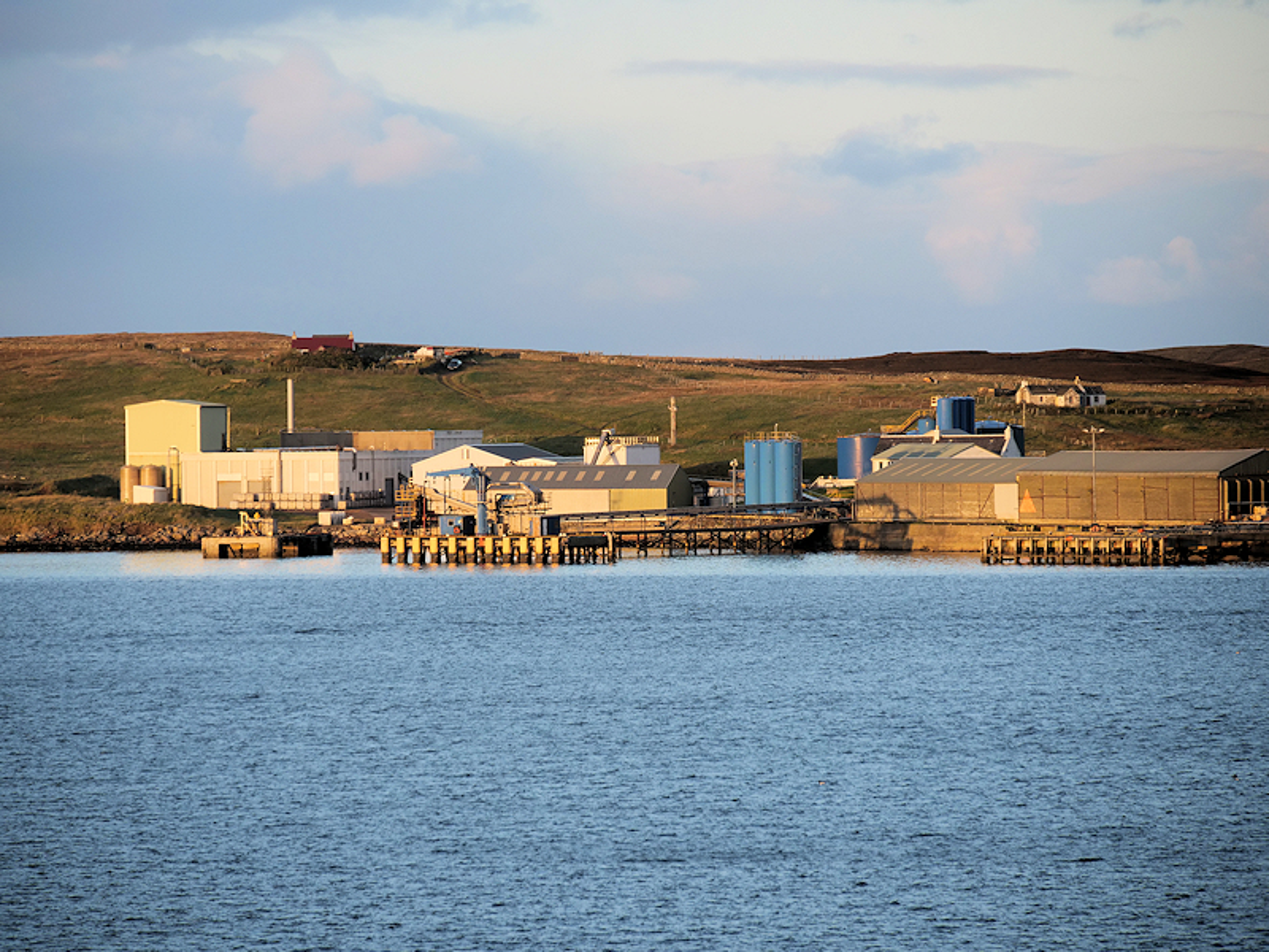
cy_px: 476
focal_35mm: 240
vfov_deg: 6.2
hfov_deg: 8.2
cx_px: 634
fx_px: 8798
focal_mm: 120
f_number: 5.6
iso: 250
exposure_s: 1/250
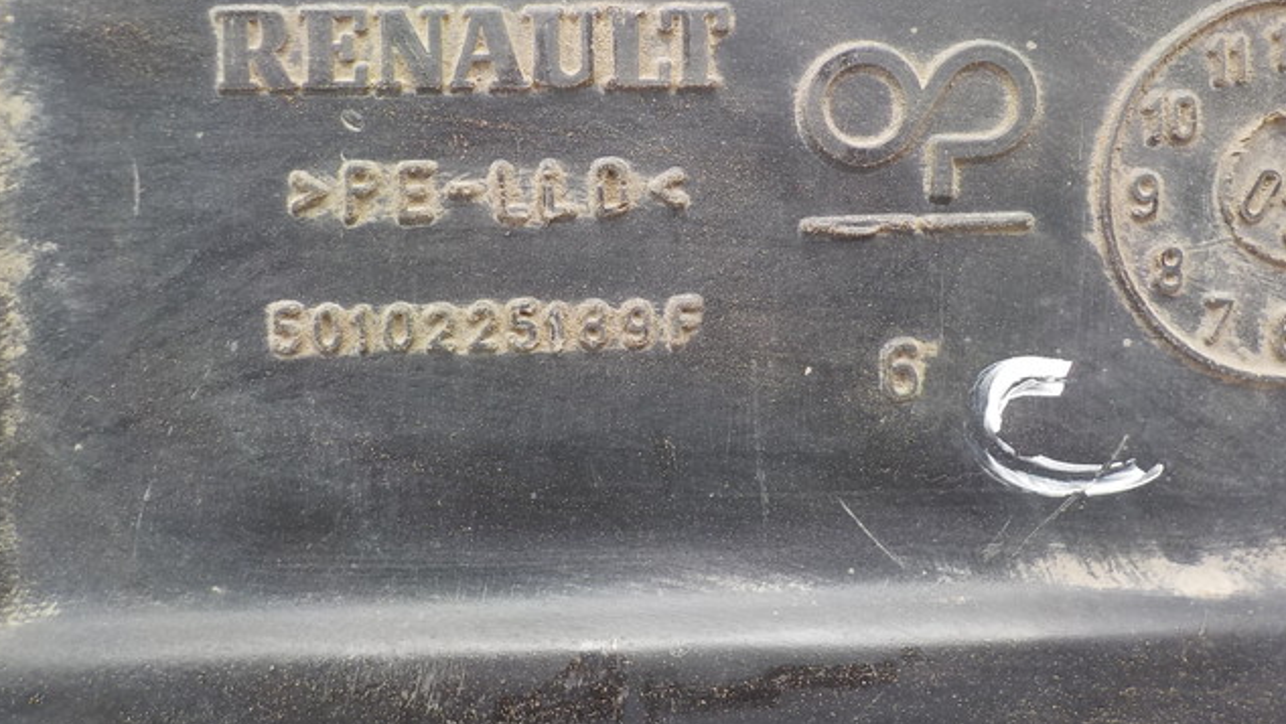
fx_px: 1126
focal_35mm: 33
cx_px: 639
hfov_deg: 59.5
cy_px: 249
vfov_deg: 35.4
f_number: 3.3
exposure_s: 1/40
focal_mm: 4.1
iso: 125
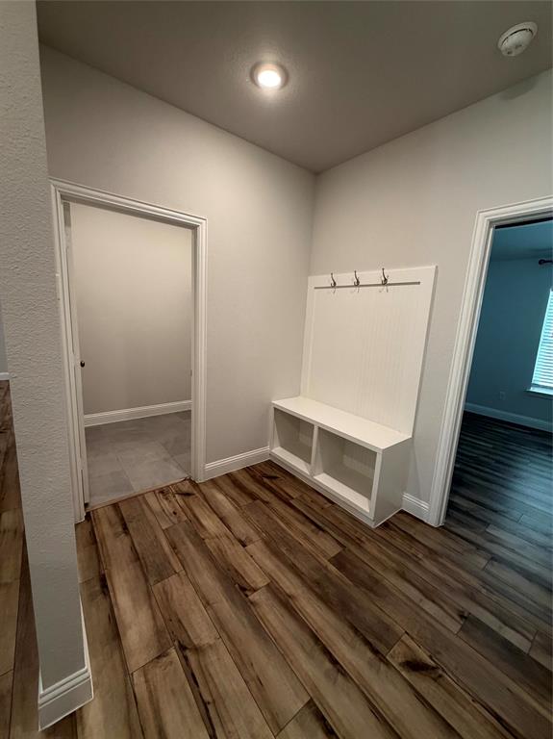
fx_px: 299
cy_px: 370
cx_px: 276
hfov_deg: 85.6
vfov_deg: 102.1
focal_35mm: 14
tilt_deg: -9.5
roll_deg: -3.0
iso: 320
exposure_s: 1/120
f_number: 2.2
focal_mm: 2.22
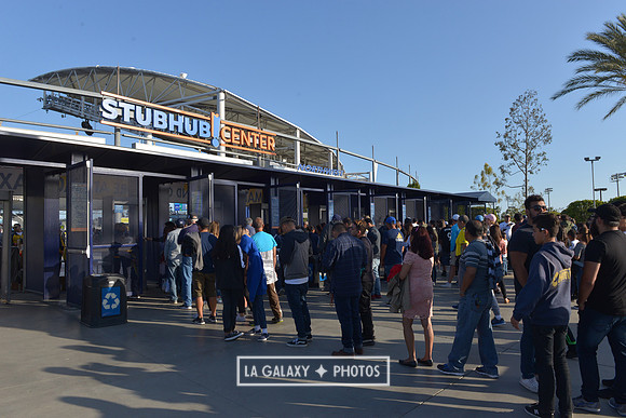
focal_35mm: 24
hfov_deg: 73.7
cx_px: 313
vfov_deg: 53.2
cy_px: 209
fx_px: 417
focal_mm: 24
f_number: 11
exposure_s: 1/500
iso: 400
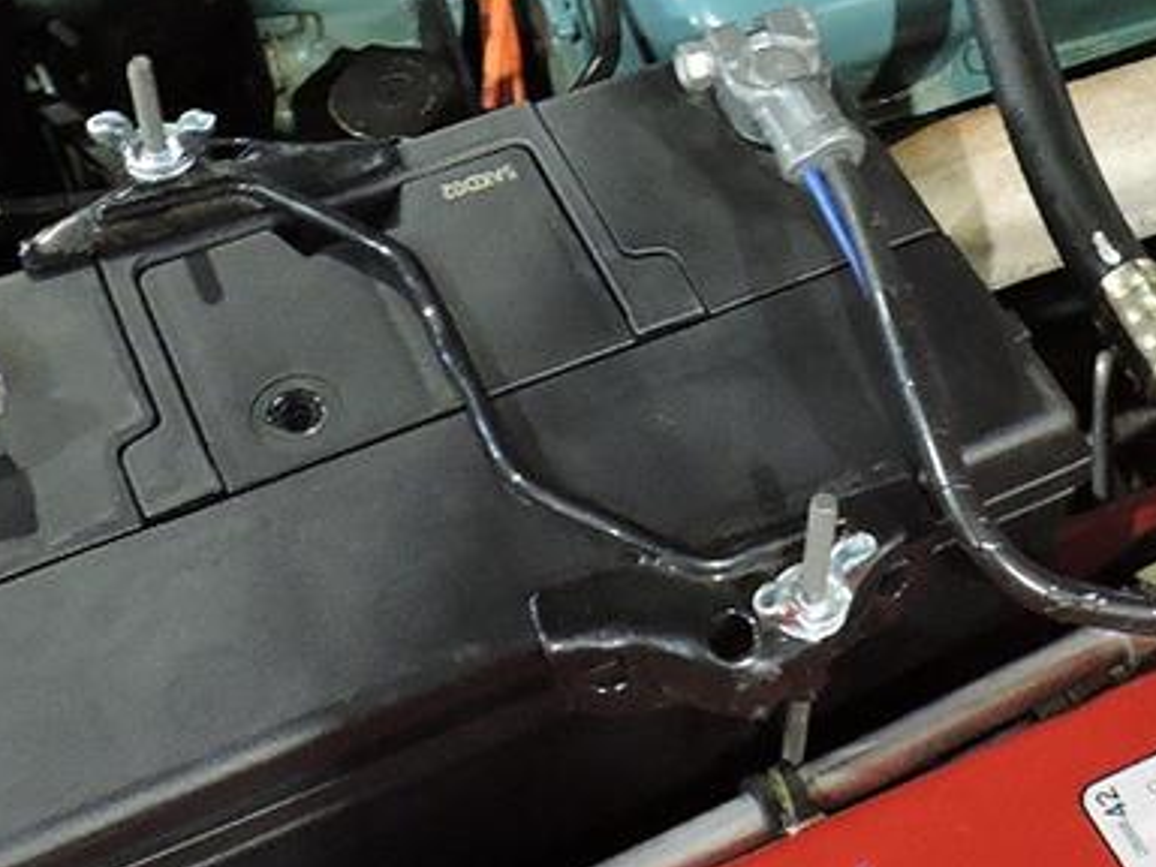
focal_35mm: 80
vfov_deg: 17.3
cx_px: 927
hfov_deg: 24.0
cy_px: -277
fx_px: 2672
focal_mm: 4.3
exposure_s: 1/13
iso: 400
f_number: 3
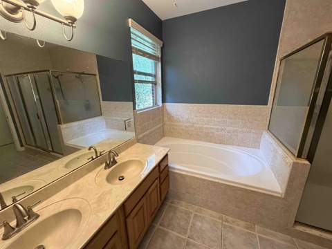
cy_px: 124
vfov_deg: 85.7
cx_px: 166
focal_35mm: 14
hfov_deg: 102.1
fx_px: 134
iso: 400
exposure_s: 1/60
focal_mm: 2.22
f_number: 2.2
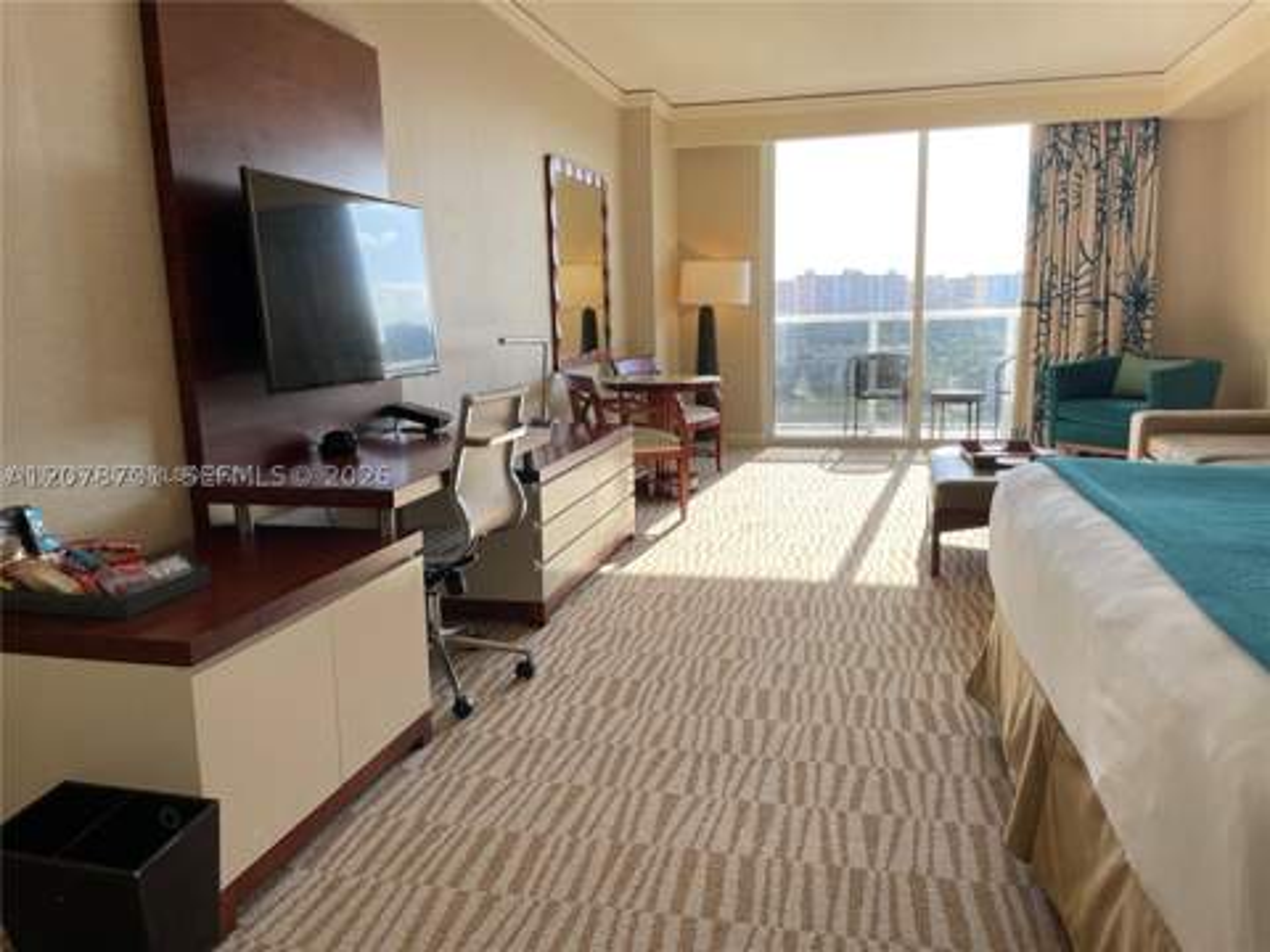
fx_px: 954
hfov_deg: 67.3
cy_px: 476
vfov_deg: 53.1
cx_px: 635
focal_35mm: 26
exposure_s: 1/209
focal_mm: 4.2
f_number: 1.6
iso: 32
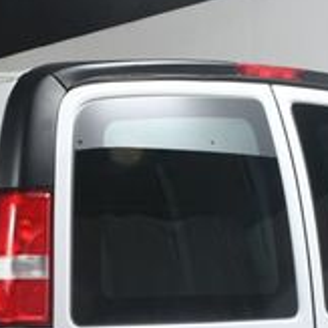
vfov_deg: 14.0
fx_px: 1286
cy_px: 417
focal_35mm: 120
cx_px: 34
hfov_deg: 14.4
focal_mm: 18
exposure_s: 1/160
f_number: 13
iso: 100
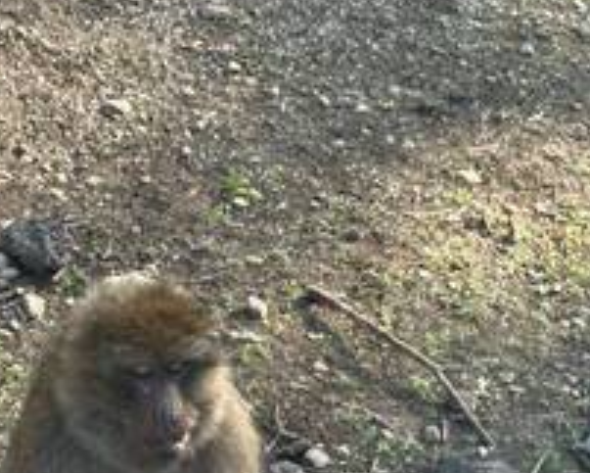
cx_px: 97
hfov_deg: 17.0
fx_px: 1957
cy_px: 438
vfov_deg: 13.6
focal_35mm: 112
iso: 50
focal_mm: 6.86
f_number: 1.78
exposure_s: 1/121
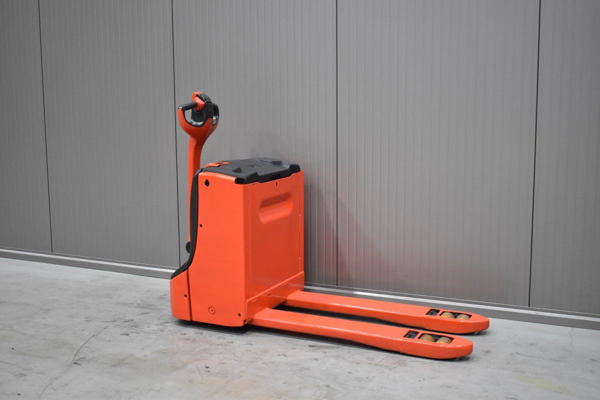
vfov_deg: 30.8
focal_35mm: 44
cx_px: 300
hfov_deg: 45.0
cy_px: 200
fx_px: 725
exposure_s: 1/60
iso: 1250
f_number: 4.2
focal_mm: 29
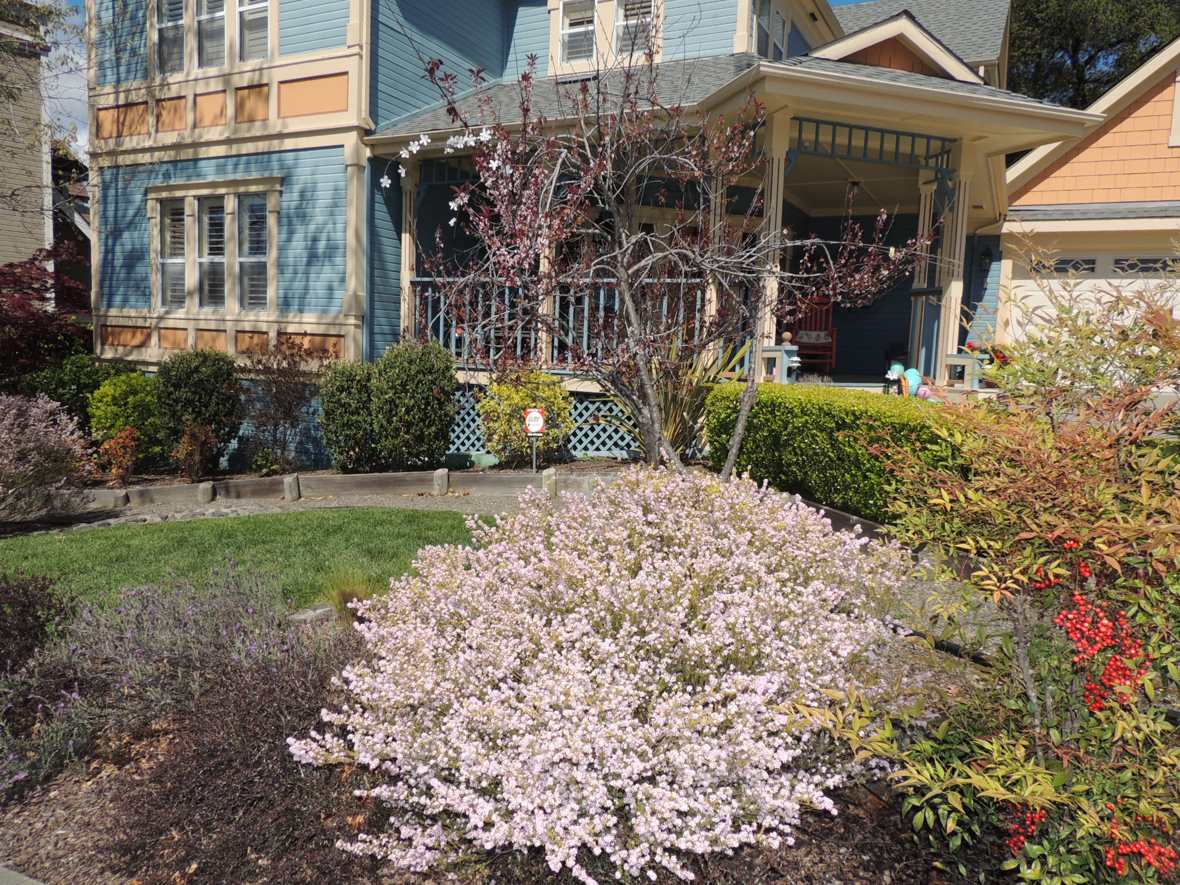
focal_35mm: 24
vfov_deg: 56.8
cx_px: 590
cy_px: 442
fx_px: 818
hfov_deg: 71.6
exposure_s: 1/1600
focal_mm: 4.3
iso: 100
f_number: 3.3
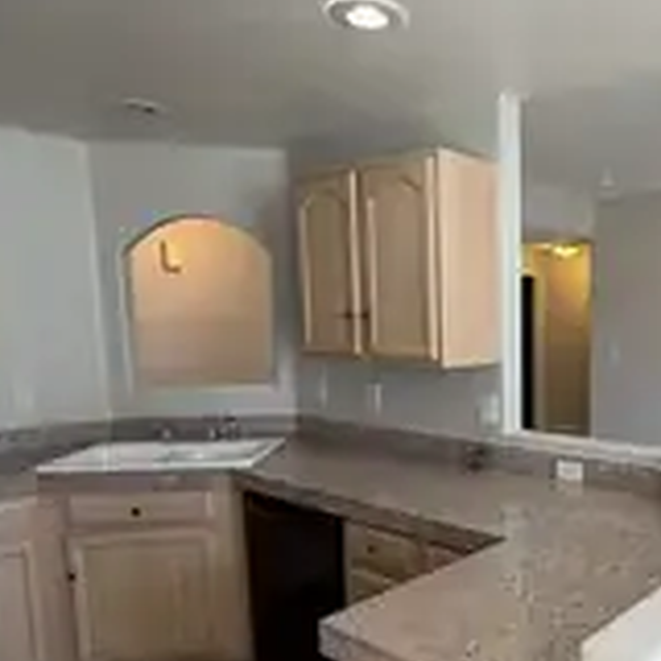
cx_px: 549
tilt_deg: -7.8
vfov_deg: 52.1
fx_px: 670
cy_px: 401
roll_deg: +0.1
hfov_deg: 48.8
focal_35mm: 31
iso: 200
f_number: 2.2
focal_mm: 2.22
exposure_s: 1/120
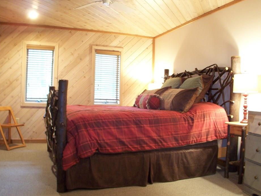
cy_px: 99
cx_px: 132
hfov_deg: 44.8
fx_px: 317
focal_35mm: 42
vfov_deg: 34.4
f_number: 2.8
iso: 140
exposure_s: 1/2
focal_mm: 6.3
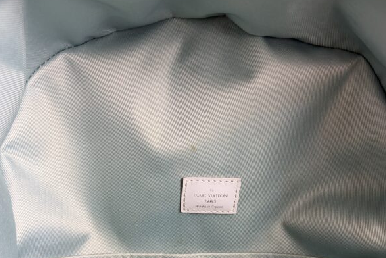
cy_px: 233
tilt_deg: -11.8
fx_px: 365
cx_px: 194
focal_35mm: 34
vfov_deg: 36.5
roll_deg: +0.0
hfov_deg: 55.8
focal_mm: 6.76
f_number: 1.78
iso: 160
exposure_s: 1/120
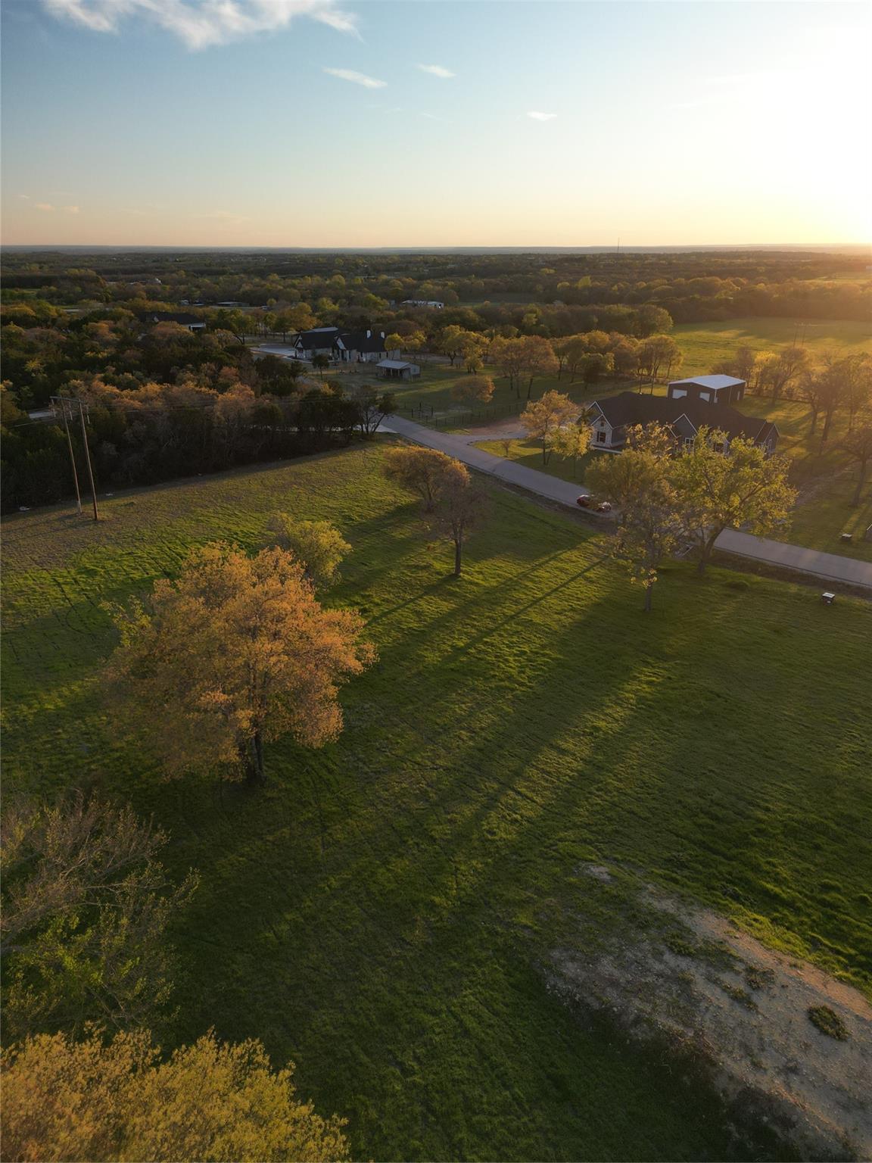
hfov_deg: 56.8
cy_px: 582
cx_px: 436
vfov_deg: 71.6
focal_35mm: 24
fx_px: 806
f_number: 1.7
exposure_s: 1/320
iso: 100
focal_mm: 6.72
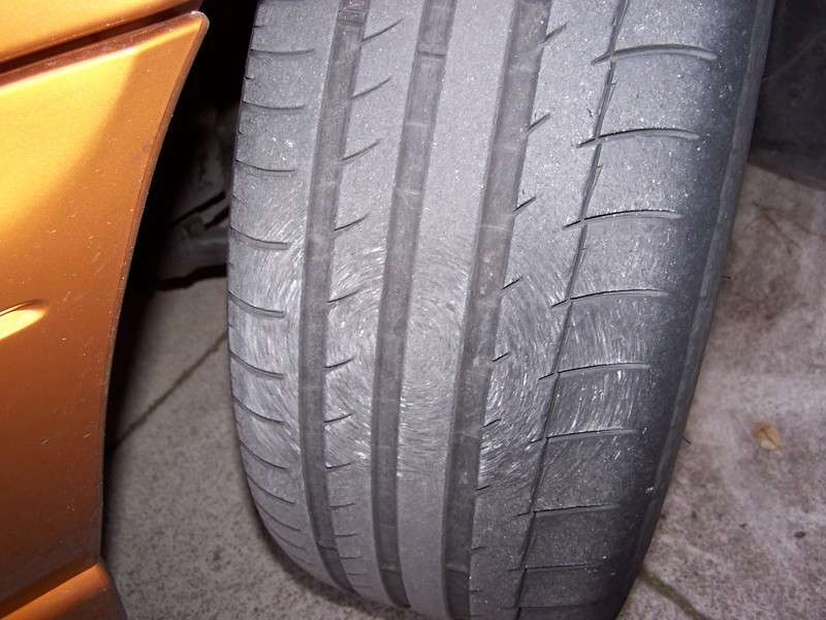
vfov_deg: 37.7
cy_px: 310
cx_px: 413
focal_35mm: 38
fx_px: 907
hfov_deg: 49.0
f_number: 2.8
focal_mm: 6.3
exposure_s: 1/60
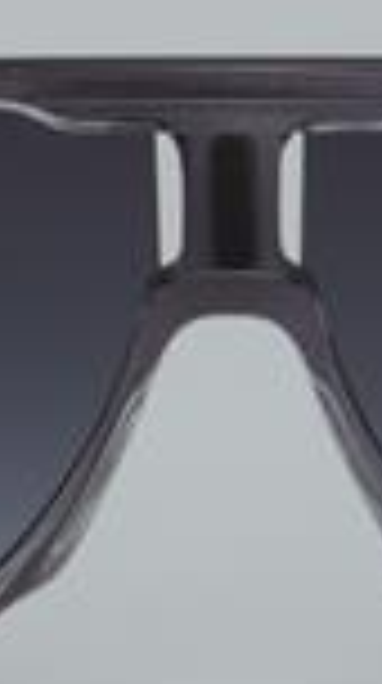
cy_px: 450
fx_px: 4113
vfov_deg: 9.5
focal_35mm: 227
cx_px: 234
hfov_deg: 5.3
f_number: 32
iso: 100
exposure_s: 1/4
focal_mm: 55
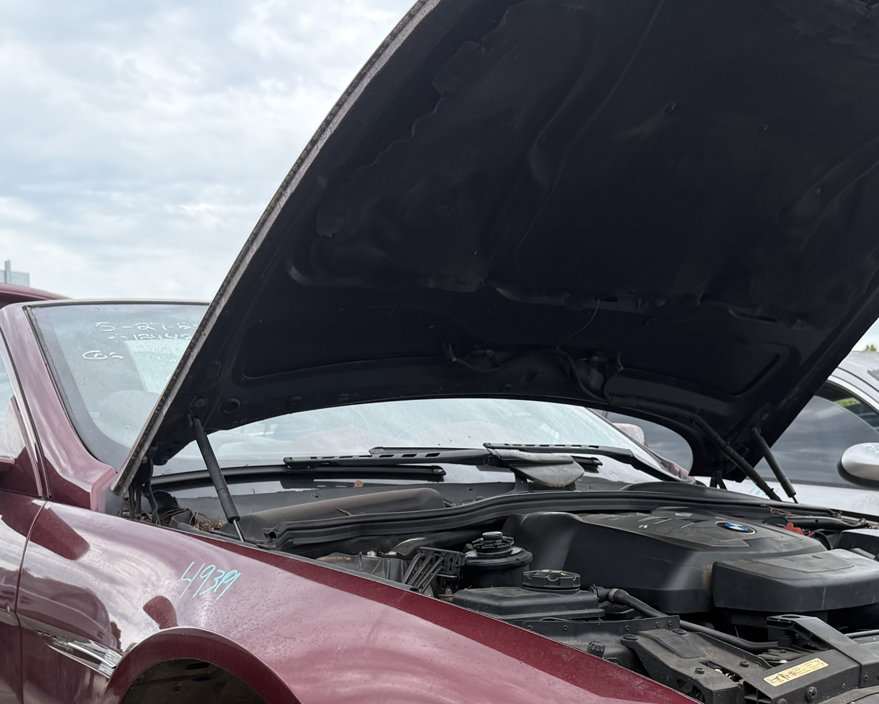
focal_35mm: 52
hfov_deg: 35.9
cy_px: 717
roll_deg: -1.4
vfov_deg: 27.3
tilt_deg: -8.9
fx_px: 1353
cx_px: 506
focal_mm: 6.76
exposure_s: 1/1410
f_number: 1.78
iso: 100
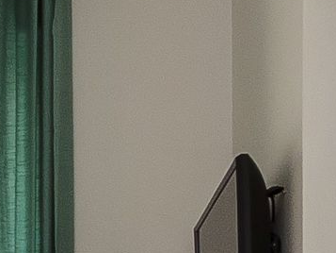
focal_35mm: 113
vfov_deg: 11.6
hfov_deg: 10.8
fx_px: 1097
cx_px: -699
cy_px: 529
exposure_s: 1/250
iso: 200
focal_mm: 10
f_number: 6.3
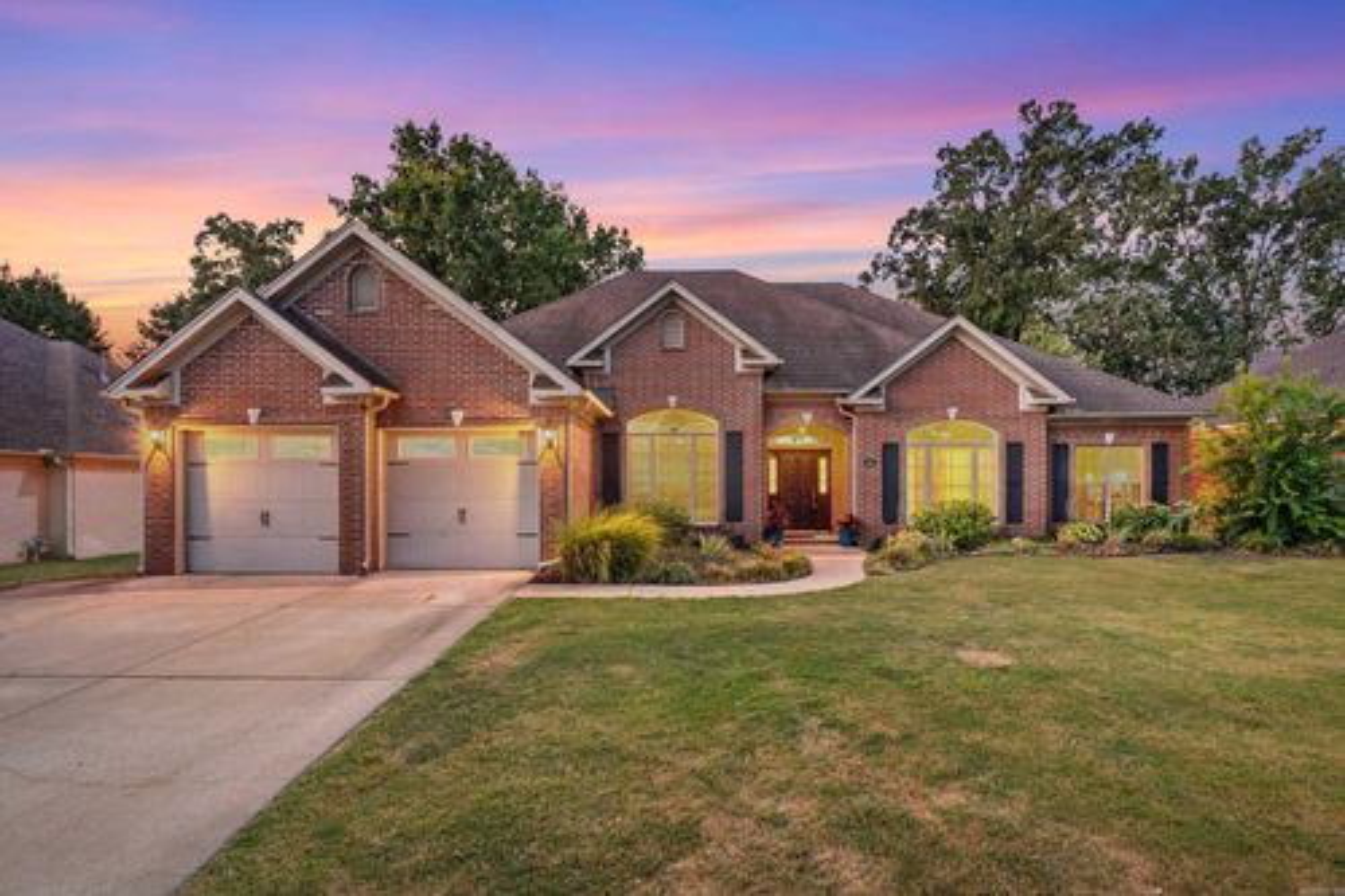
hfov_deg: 93.5
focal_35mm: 17
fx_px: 633
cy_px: 448
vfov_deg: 70.6
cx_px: 672
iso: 320
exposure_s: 1/125
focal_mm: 11.3
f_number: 8
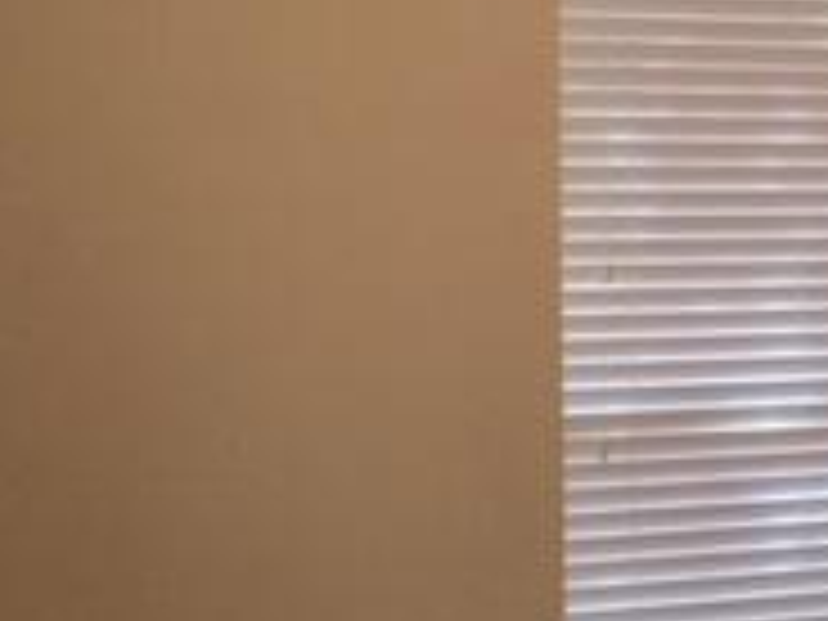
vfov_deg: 14.6
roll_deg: +0.1
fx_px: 2416
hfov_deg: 16.8
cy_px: 212
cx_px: 1400
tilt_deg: -0.2
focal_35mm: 101
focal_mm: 4.15
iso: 25
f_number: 2.2
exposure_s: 1/67
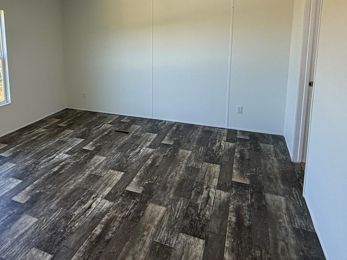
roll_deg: +2.2
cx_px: 78
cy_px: 78
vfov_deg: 48.5
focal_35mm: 28
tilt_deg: -8.6
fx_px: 281
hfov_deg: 59.3
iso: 125
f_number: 2.2
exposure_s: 1/99
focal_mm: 2.22
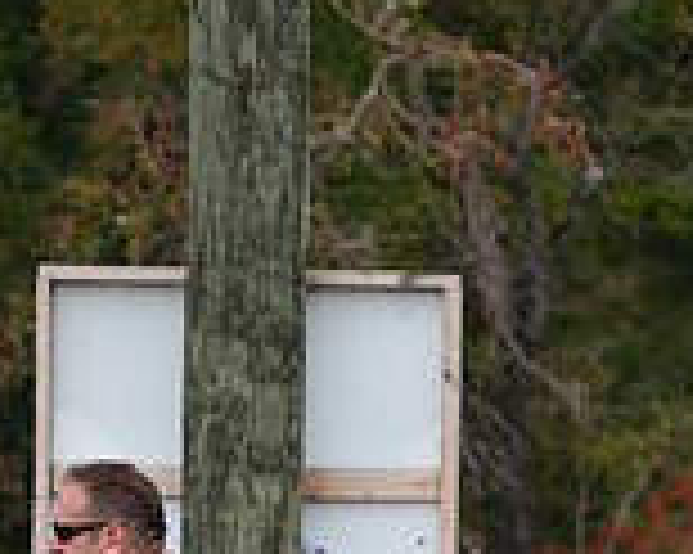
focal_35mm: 1008
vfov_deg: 1.5
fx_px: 20661
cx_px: 432
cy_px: 707
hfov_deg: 1.9
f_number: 5.6
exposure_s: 1/2000
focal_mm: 190
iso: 1000
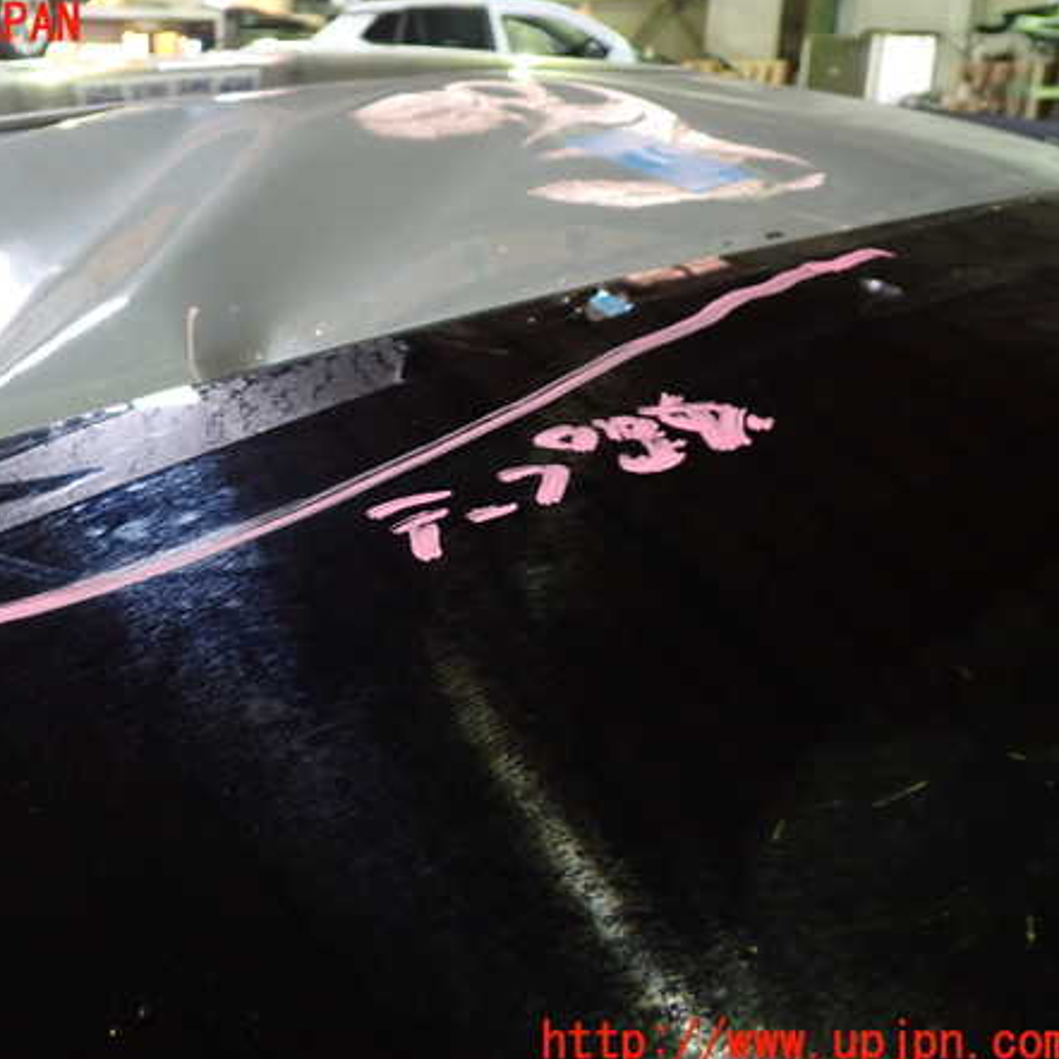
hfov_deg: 45.4
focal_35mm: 36
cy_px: 534
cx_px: 364
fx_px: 1246
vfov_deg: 46.0
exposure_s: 1/30
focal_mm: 5.4
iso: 500
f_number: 2.3
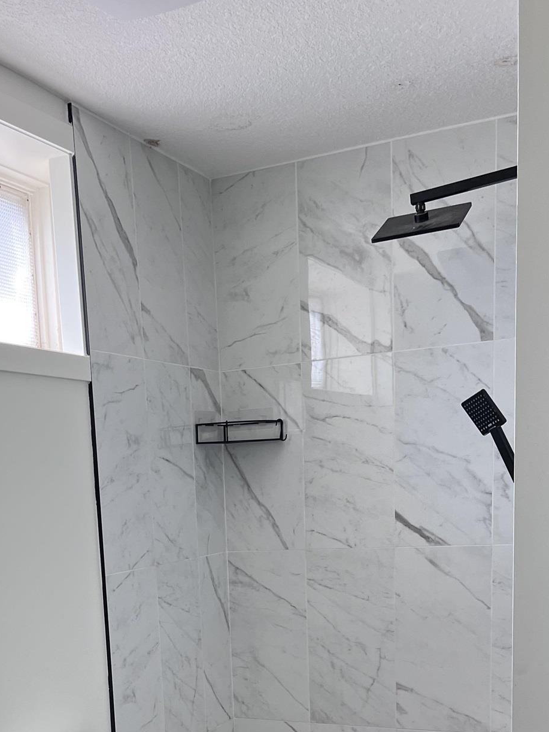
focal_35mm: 49
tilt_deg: -10.3
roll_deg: +3.3
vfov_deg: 36.2
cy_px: 676
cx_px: 160
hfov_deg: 29.3
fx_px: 1036
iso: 50
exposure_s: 1/125
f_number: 1.5
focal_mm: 5.7
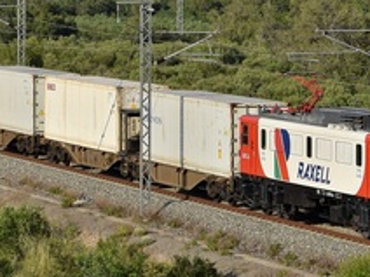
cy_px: 10
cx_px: 54
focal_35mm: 279
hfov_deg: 7.1
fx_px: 2982
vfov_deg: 5.3
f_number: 8
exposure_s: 1/640
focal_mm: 40
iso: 100
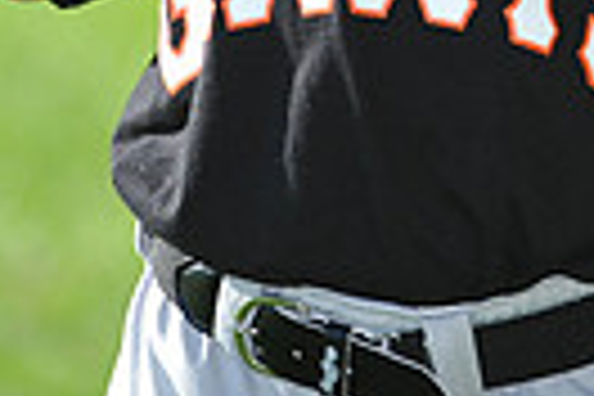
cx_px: 428
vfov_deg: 2.0
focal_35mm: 681
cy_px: -454
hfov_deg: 3.0
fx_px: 11236
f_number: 4
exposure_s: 1/800
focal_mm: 155
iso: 200
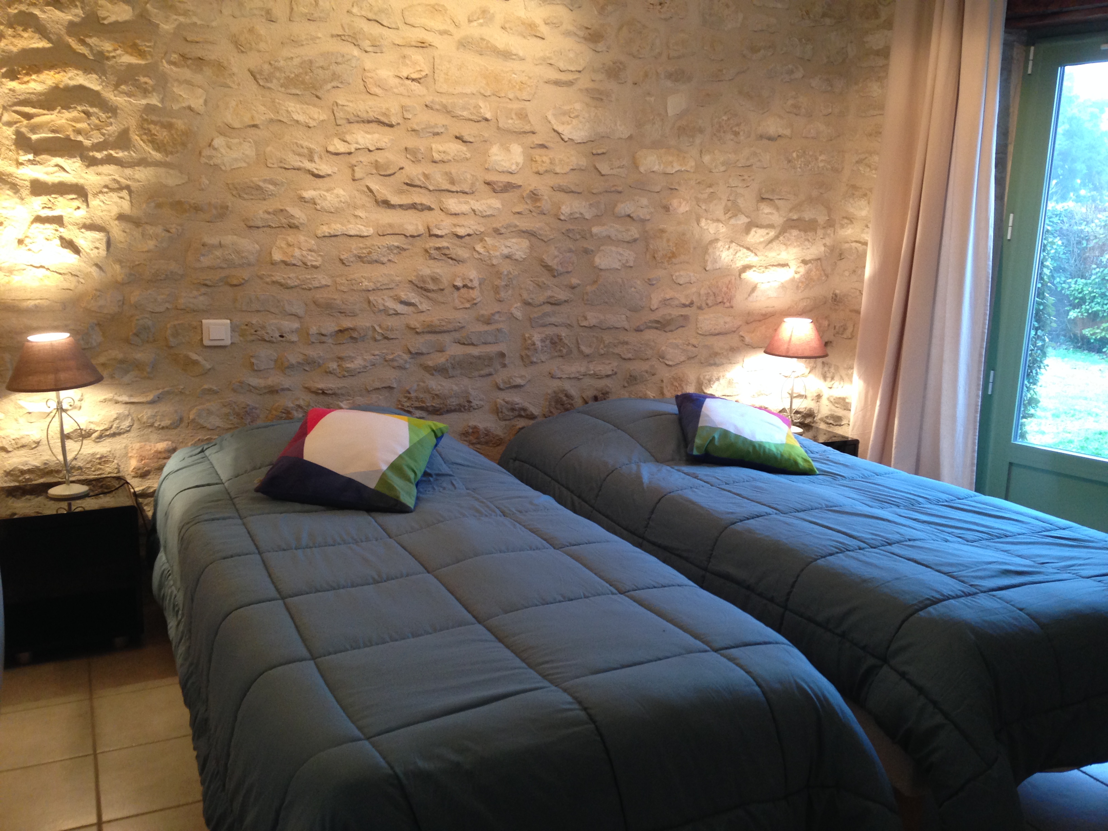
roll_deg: -0.4
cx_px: 554
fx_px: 1056
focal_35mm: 33
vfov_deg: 42.9
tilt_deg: -11.8
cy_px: 416
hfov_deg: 55.4
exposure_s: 1/20
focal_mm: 4.12
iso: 125
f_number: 2.4
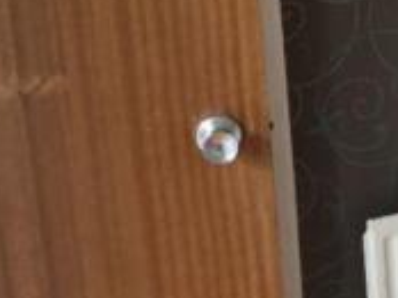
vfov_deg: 14.2
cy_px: 81
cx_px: 594
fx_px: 1194
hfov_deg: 17.1
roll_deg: -0.6
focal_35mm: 104
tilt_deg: -16.2
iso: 32
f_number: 2.4
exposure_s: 1/33
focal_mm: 3.3
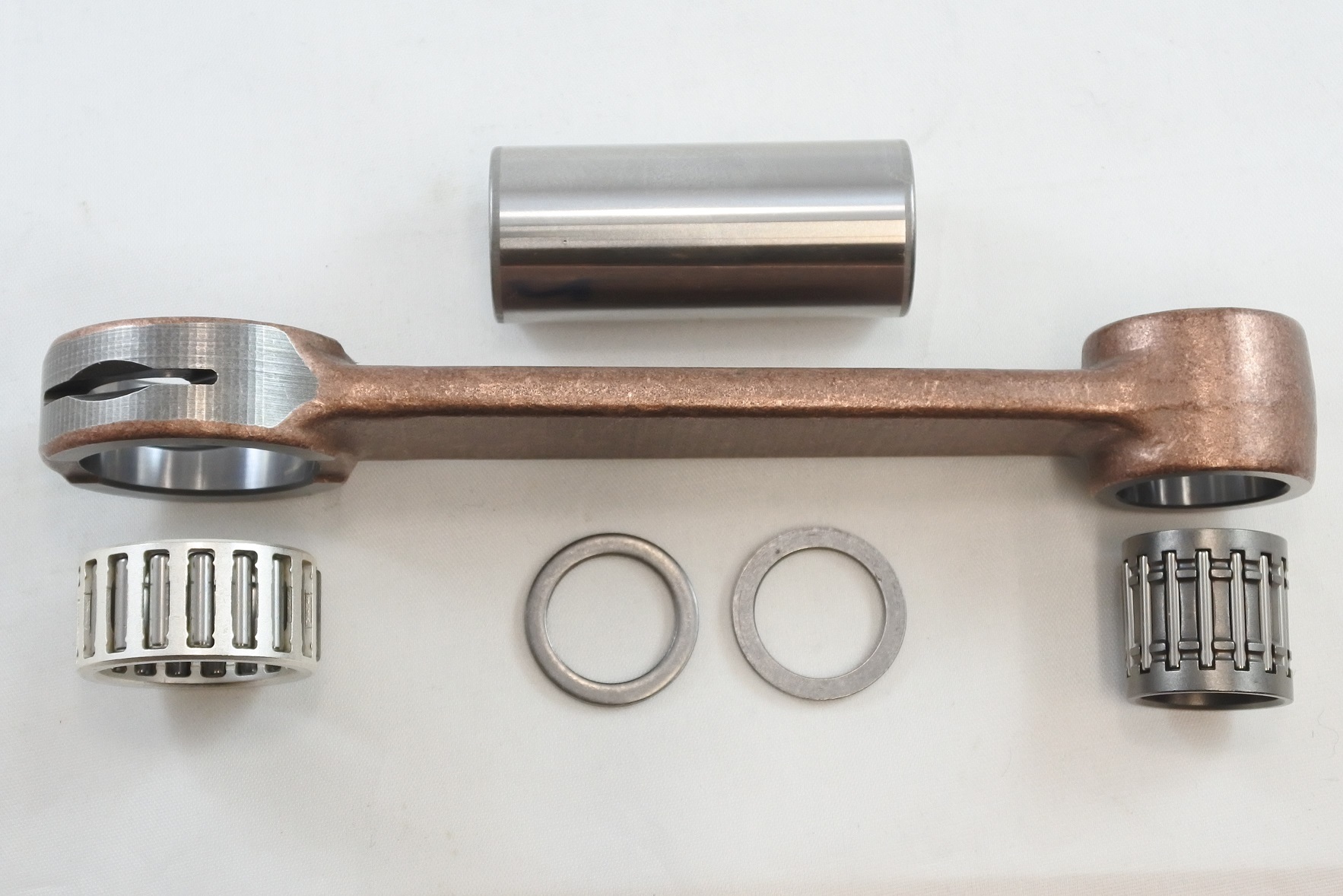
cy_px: 448
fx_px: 1567
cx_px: 672
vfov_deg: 31.9
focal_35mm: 42
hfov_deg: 46.4
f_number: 4.2
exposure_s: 1/125
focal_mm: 15.7
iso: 450
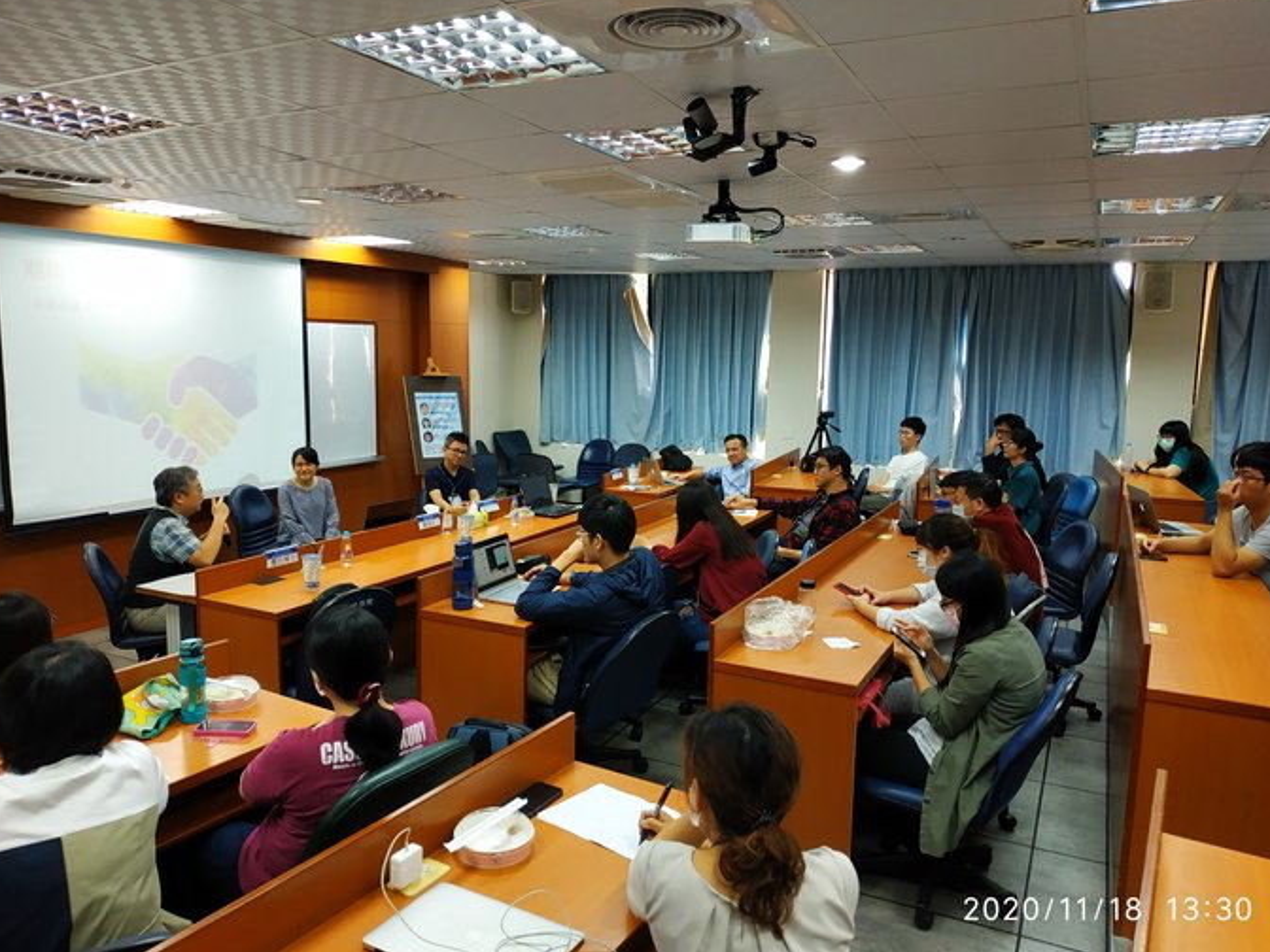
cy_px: 468
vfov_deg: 54.9
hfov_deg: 69.4
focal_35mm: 25
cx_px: 631
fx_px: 917
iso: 200
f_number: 1.9
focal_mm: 3.94
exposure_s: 1/40
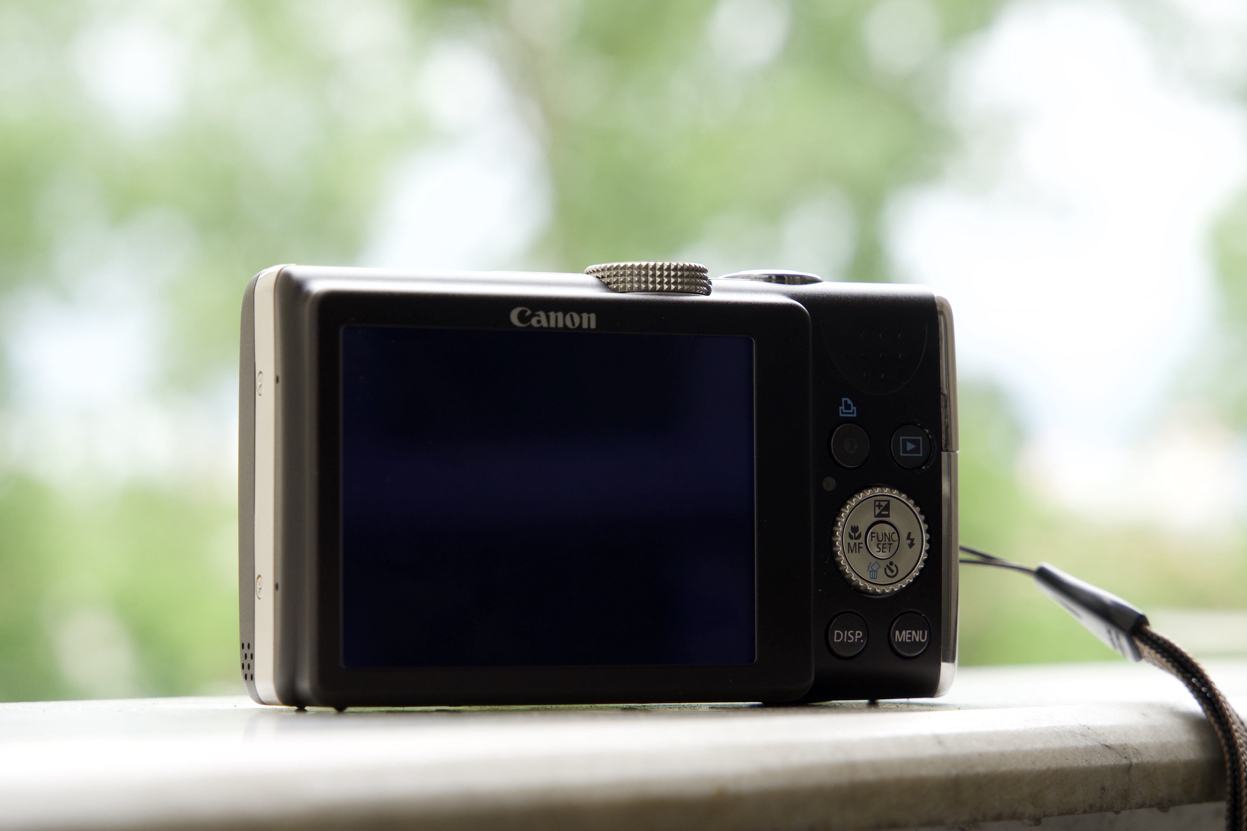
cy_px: 416
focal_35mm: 105
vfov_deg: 13.0
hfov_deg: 19.5
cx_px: 624
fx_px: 3637
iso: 640
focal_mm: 70
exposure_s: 1/160
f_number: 6.3
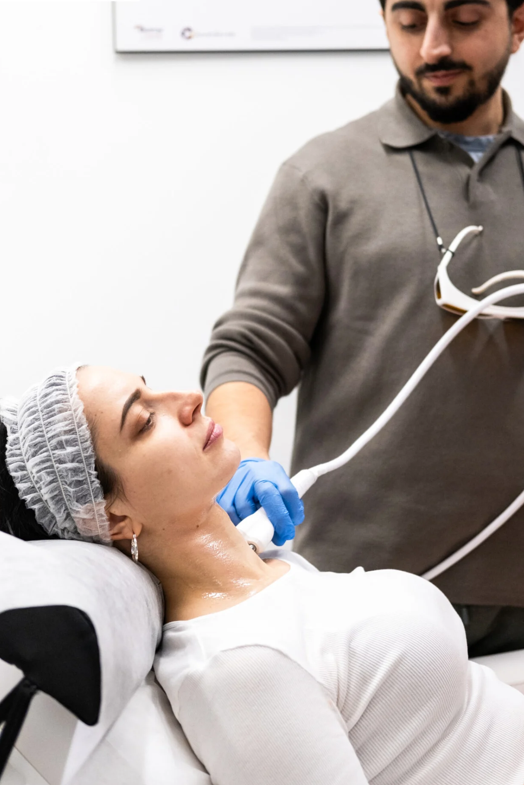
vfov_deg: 29.2
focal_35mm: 69
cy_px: 354
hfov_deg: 19.7
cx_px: 288
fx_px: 1506
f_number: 2
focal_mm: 35
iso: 800
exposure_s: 1/800
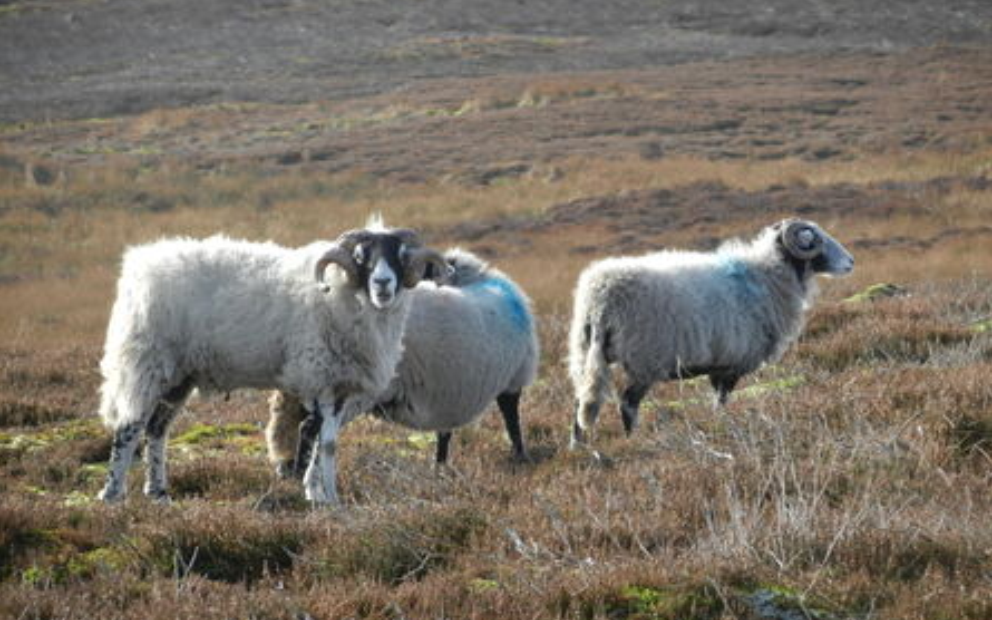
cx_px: 496
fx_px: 8407
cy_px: 331
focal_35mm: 311
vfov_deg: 4.2
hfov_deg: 6.8
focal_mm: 52.6
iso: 160
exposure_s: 1/200
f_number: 5.3
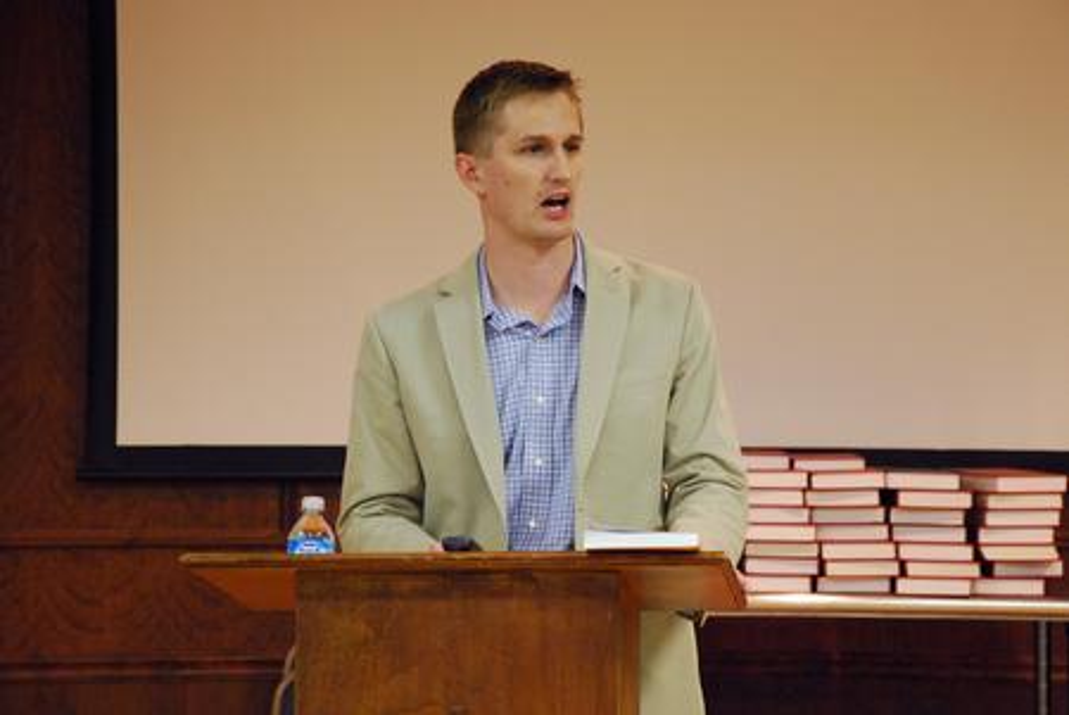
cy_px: 358
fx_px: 3567
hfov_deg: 17.0
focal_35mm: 120
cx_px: 534
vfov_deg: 11.4
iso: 1600
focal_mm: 80
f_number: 5.6
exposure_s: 1/15
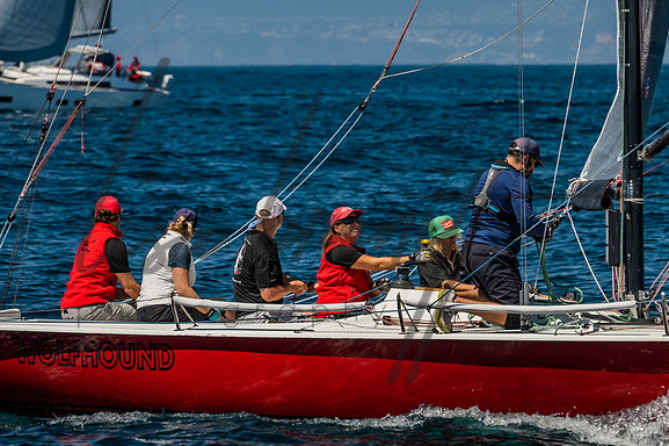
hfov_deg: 5.6
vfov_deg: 3.7
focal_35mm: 371
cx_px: 444
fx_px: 6890
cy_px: 270
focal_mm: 200
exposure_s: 1/500
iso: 160
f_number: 6.3
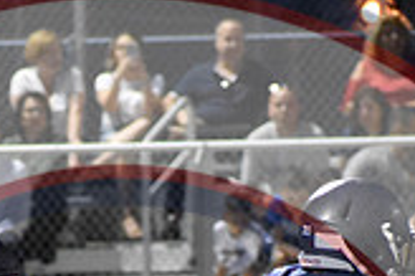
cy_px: 439
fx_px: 11905
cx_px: 111
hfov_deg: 2.0
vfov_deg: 1.3
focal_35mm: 1034
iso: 12800
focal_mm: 195
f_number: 5.3
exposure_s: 1/320
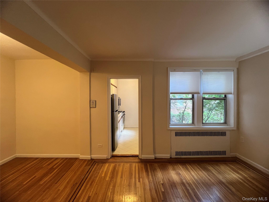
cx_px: 134
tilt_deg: +1.0
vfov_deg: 89.9
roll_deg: +0.7
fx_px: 101
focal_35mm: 13
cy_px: 101
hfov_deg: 106.2
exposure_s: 1/60
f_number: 1.8
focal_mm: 1.57
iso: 250
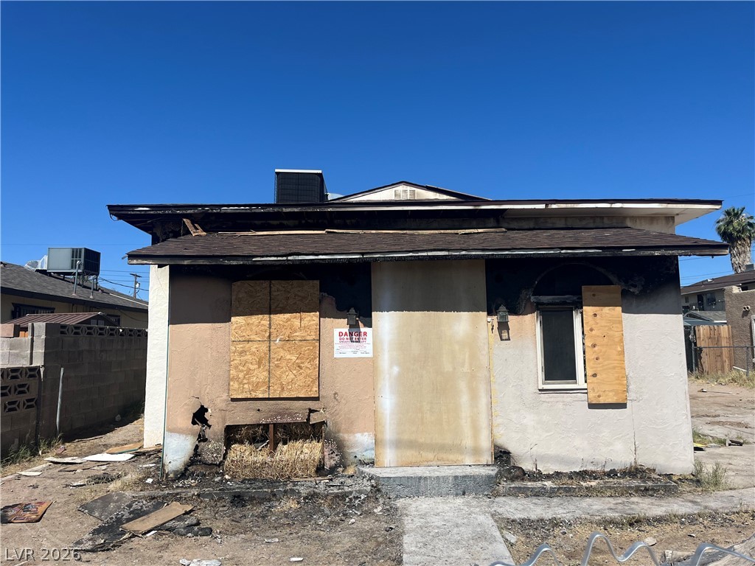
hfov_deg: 67.3
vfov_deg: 53.1
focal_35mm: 26
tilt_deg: +7.7
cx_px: 378
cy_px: 283
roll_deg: -0.4
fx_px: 567
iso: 50
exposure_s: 1/5848
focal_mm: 5.1
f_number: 1.6
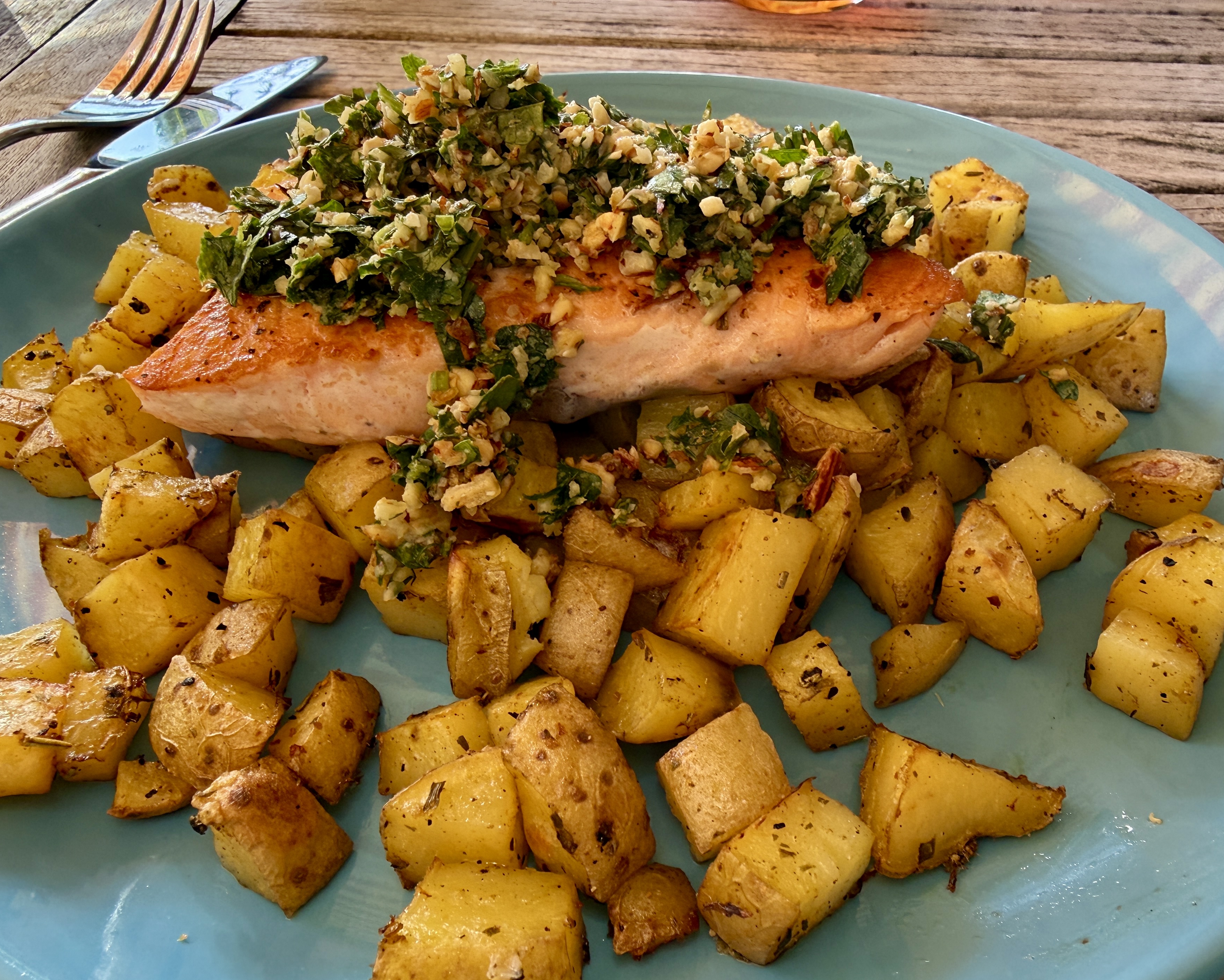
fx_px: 978
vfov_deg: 53.1
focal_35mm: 27
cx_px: 574
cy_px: 529
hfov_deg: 64.0
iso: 100
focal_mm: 2.22
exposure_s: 1/99
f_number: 2.2
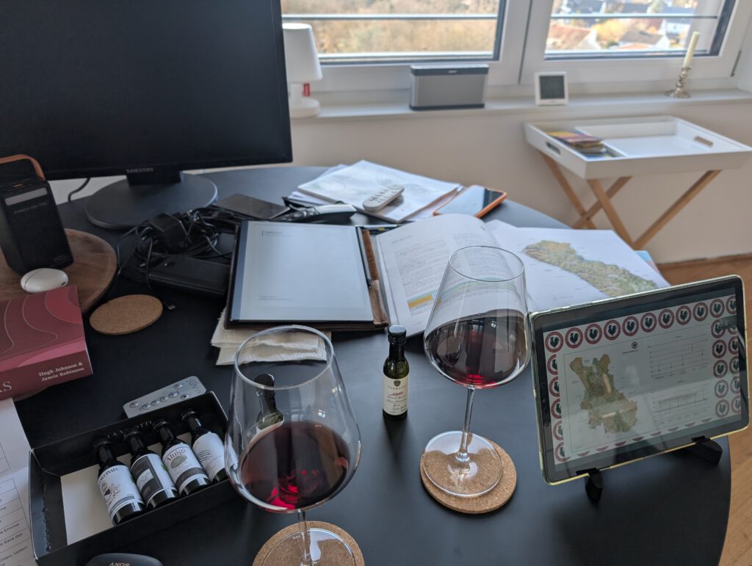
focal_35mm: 24
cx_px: 376
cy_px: 283
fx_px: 522
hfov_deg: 71.5
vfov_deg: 56.9
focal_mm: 6.9
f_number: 1.68
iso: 18
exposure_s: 1/60.2
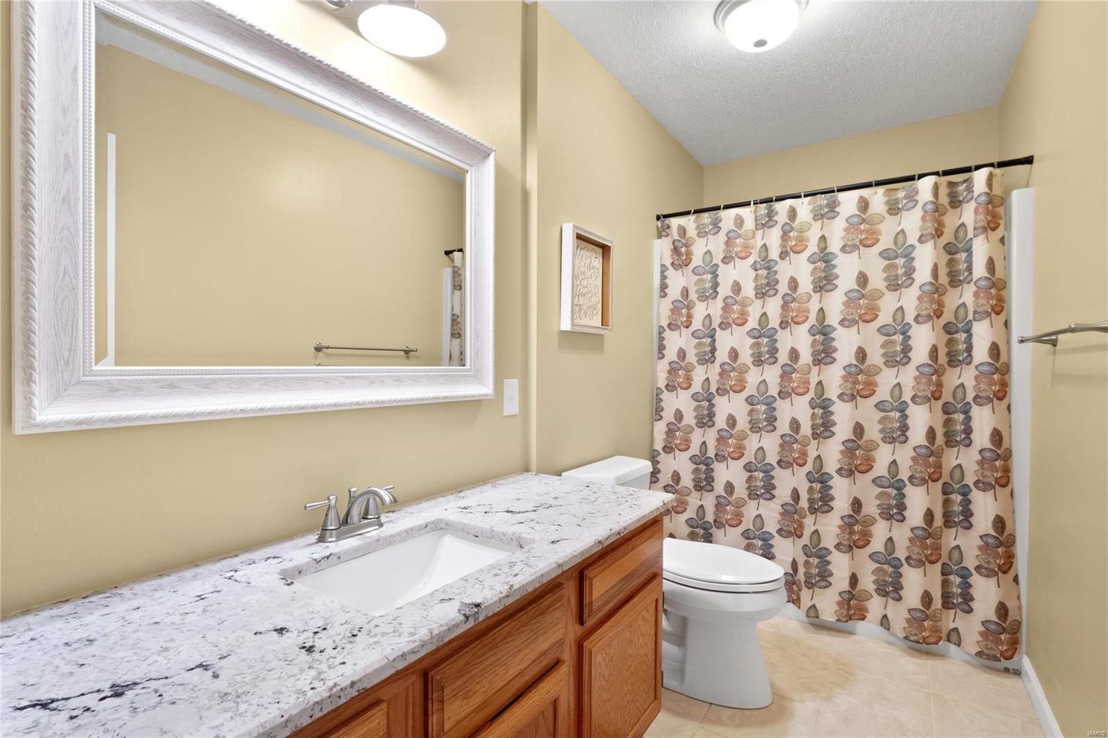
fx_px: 492
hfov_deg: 96.7
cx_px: 554
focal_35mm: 16
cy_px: 369
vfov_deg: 73.7
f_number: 8
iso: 400
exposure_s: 1/5
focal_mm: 8
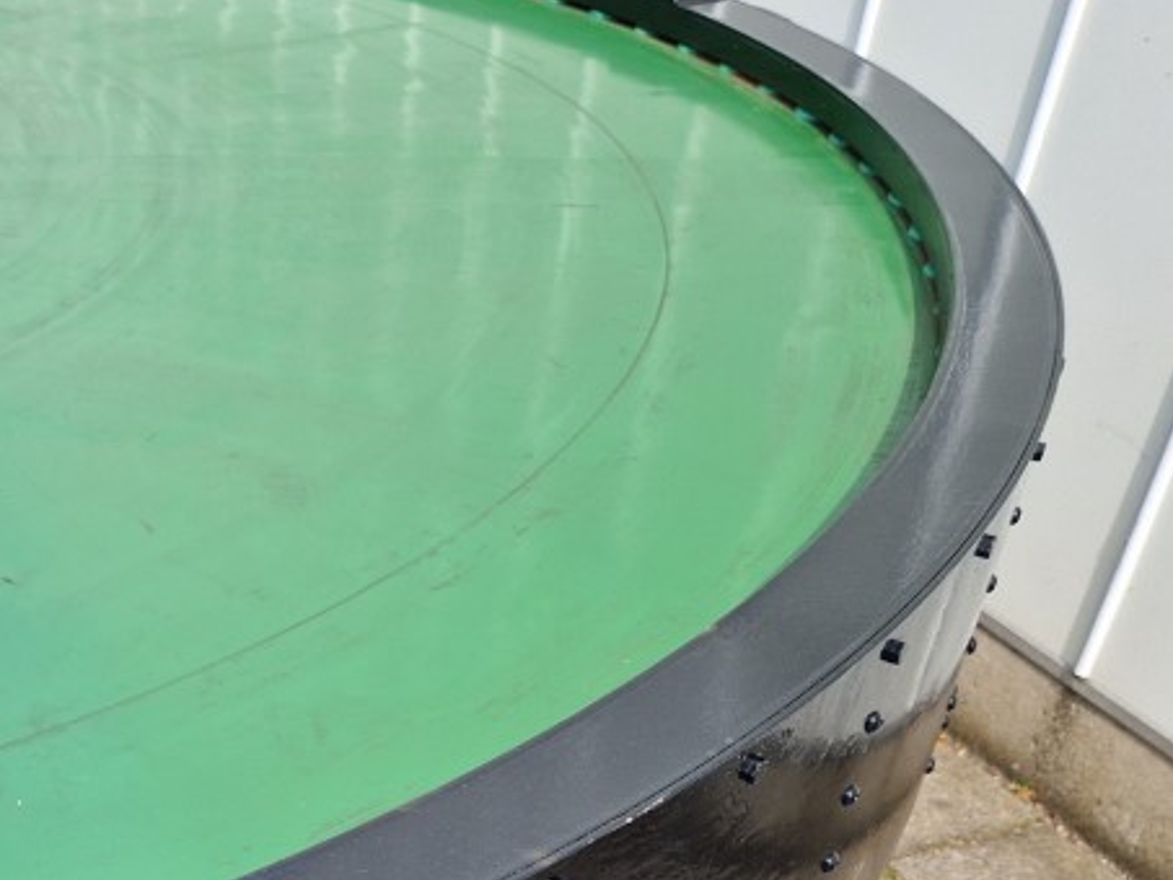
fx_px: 1763
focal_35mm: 52
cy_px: 921
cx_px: 78
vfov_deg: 26.3
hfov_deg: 34.4
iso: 50
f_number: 1.8
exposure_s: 1/956
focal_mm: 5.4
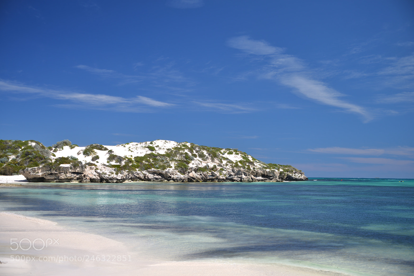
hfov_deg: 42.7
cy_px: 138
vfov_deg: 29.2
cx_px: 205
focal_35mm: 46
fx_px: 529
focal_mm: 45
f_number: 4.5
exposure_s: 1/200
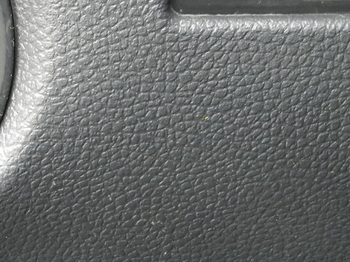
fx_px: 1425
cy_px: 34
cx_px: 18
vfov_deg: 10.5
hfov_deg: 13.8
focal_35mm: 141
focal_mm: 8.1
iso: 400
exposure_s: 1/6
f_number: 4.2
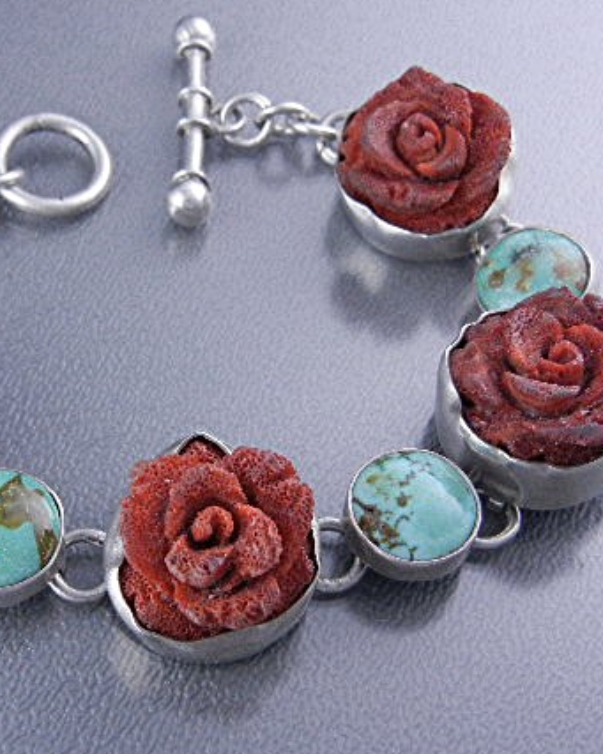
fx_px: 1472
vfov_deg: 28.7
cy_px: 342
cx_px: 177
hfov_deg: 23.0
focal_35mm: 66
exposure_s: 1/28.3
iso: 400
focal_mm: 8.1
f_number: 3.8
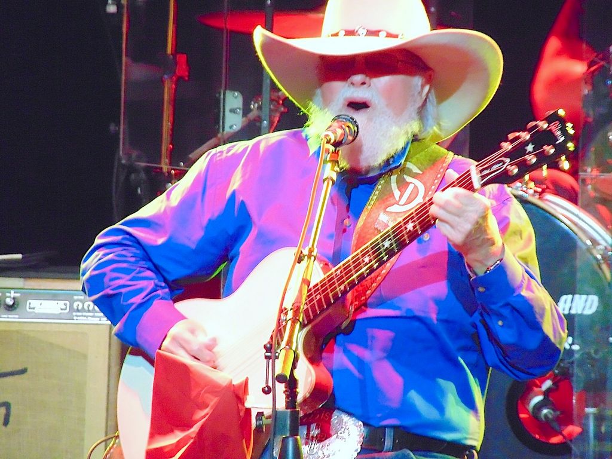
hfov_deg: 3.4
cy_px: 230
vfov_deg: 2.6
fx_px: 10183
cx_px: 306
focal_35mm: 576
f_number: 4.6
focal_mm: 103.2
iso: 800
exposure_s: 1/20
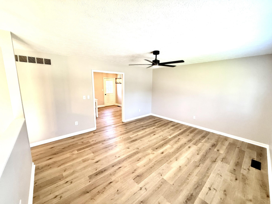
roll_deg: -0.7
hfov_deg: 102.1
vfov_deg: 85.7
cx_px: 136
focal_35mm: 14
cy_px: 102
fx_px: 110
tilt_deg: -8.9
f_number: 2.2
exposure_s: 1/120
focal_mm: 2.22
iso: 250
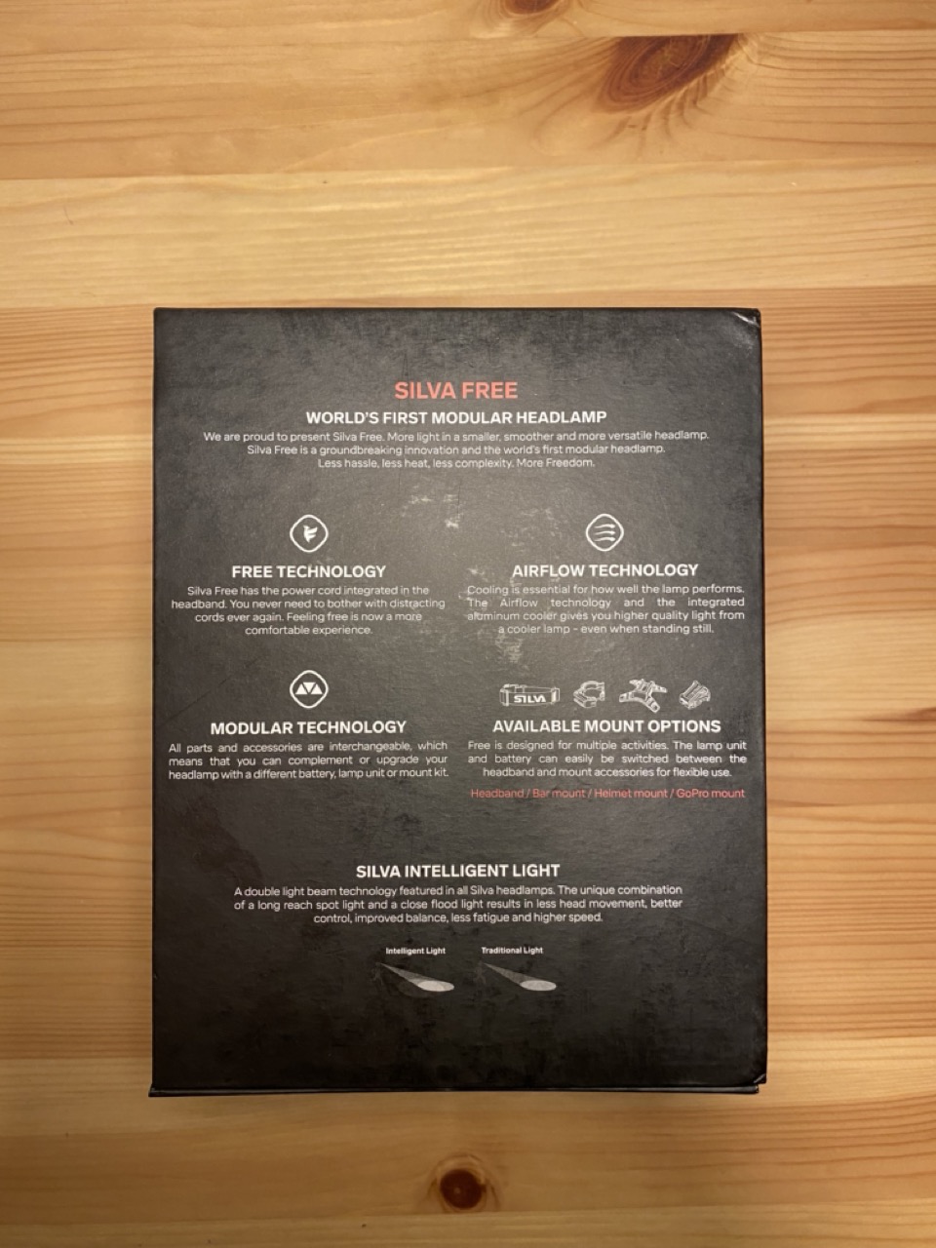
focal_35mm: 26
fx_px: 937
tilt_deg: -88.4
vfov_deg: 67.3
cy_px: 624
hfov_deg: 53.1
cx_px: 468
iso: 160
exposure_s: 1/40
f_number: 1.8
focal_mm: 4.25
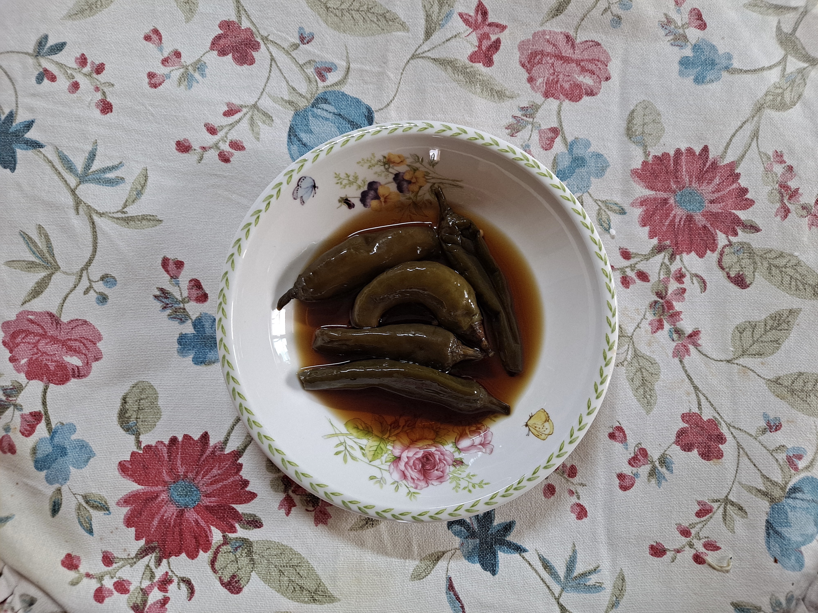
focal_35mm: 25
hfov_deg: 69.4
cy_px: 306
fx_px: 591
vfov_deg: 54.9
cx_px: 409
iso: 320
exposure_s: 1/60
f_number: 2
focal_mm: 4.6
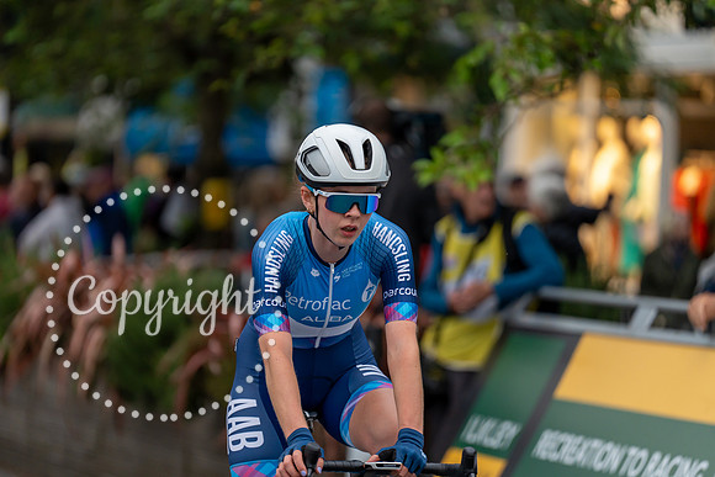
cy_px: 238
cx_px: 358
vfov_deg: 7.0
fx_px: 3913
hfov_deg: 10.4
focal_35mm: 197
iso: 1000
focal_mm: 197
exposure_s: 1/800
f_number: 2.8
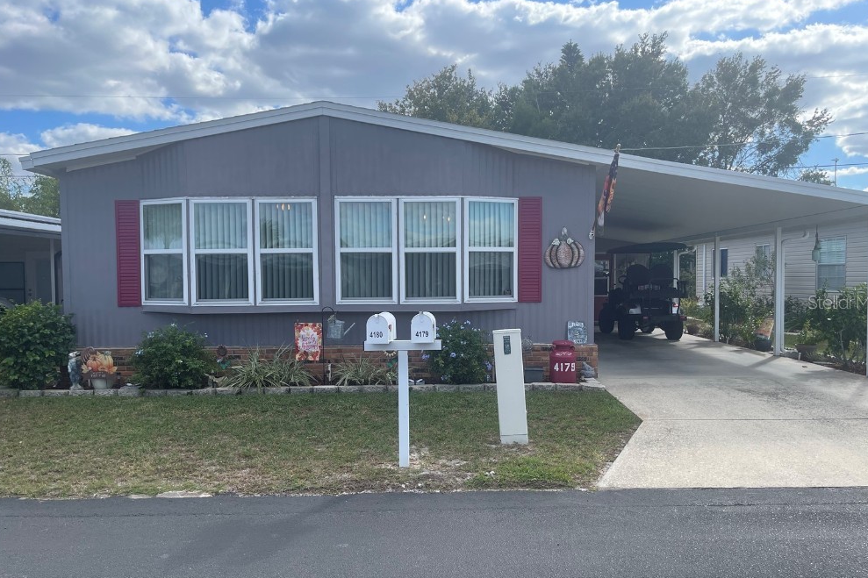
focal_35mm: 28
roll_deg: +0.8
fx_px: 675
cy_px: 302
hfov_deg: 65.5
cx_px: 441
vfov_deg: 46.4
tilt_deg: -2.5
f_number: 1.6
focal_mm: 5.1
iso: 50
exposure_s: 1/2597
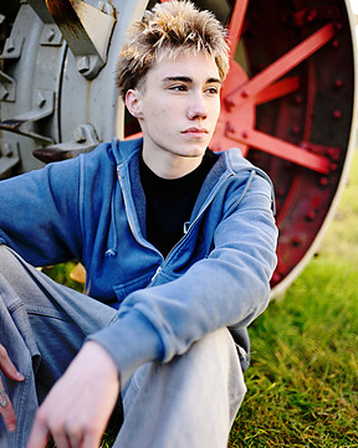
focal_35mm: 41
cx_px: 179
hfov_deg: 36.4
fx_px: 544
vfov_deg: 44.8
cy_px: 240
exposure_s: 1/500
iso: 200
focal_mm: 35
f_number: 1.6
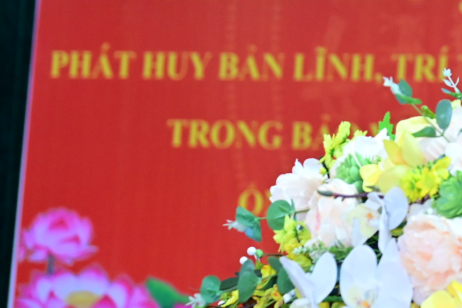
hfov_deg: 7.5
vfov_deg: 5.1
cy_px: 72
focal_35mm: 267
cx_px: 743
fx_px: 3426
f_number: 4
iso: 2500
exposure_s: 1/160
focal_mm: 76
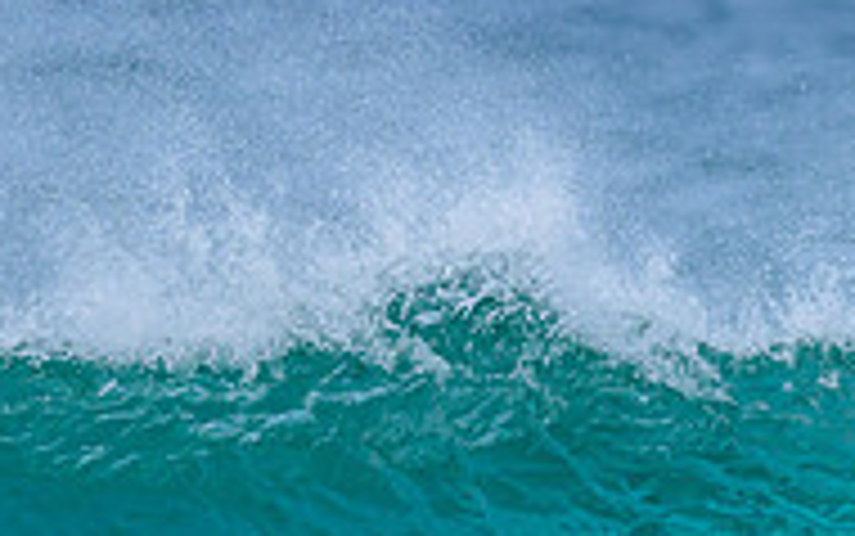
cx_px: 771
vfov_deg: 0.4
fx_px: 80018
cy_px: 626
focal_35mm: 3432
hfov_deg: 0.6
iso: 360
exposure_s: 1/2000
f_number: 6.3
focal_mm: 800
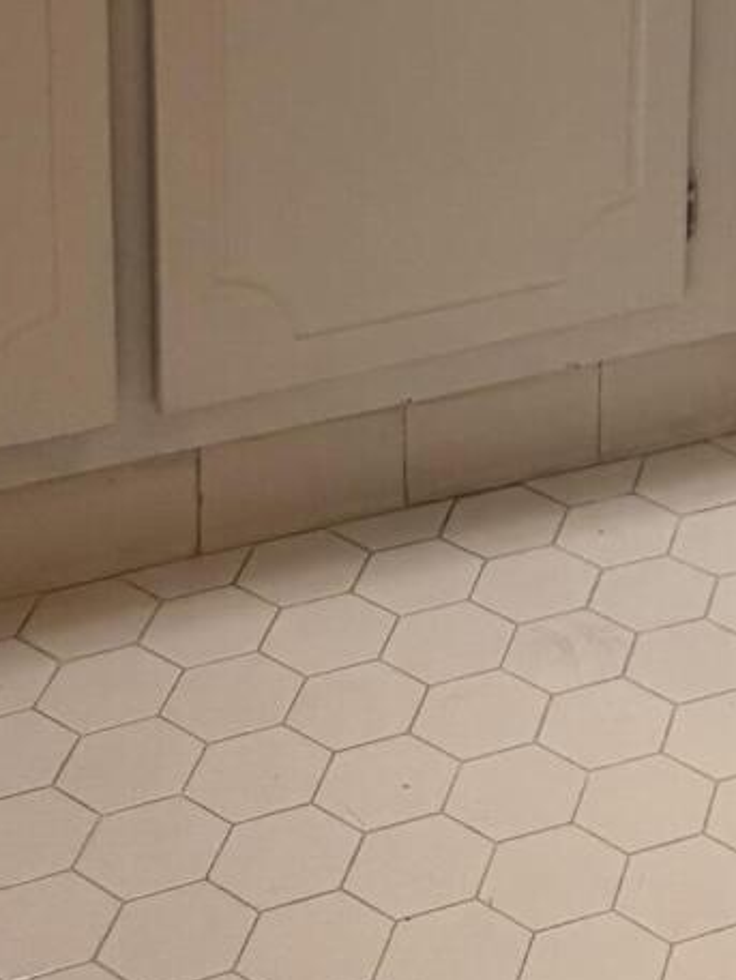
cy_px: -774
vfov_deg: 15.9
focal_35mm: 105
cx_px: 1180
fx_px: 2975
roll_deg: -2.3
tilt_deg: -11.2
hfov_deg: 13.1
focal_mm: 6.76
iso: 200
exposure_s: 1/120
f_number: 1.78
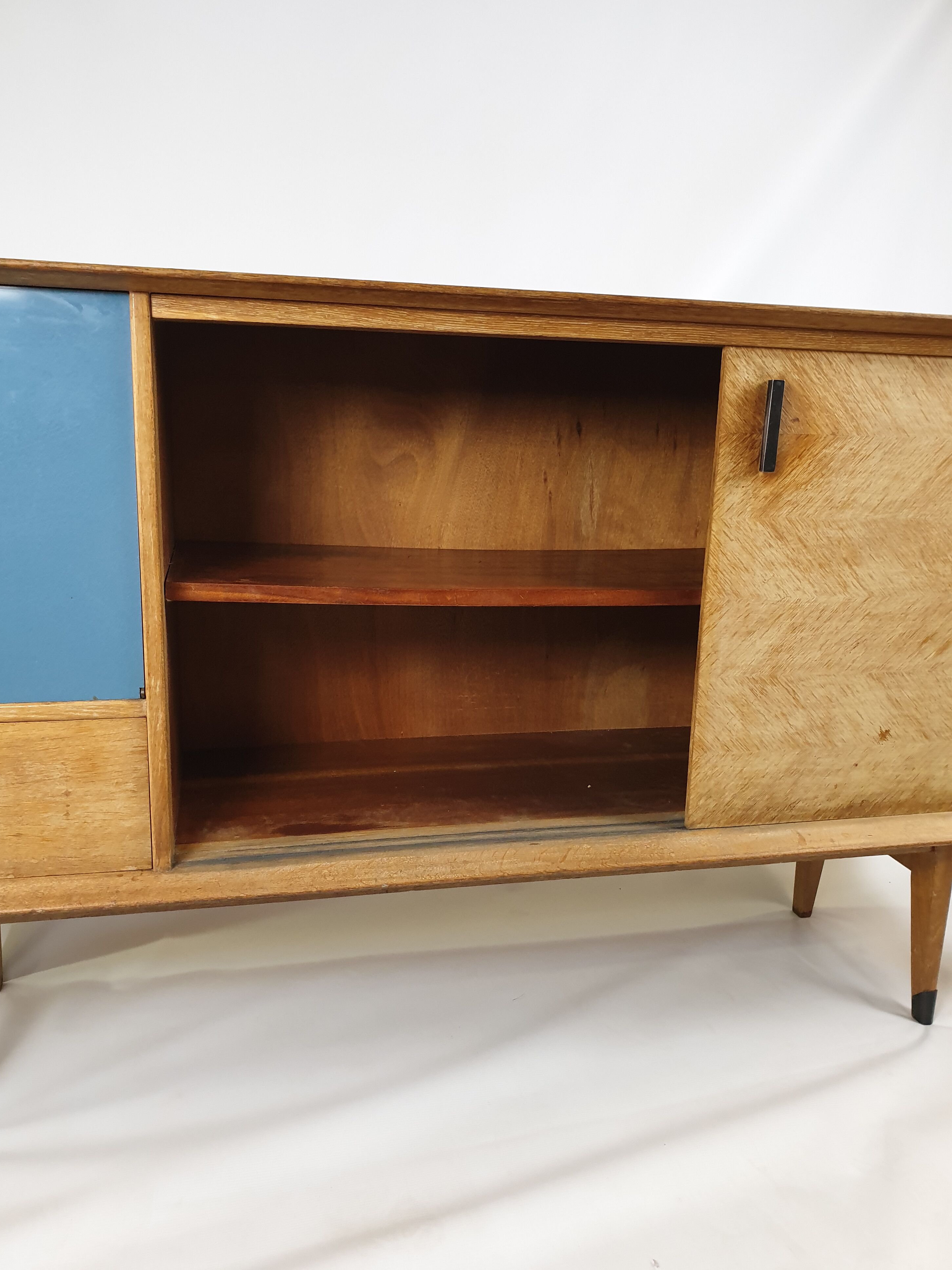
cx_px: 458
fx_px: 990
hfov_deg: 51.3
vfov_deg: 65.3
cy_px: 611
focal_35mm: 27
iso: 200
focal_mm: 4.3
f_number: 2.4
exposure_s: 1/50
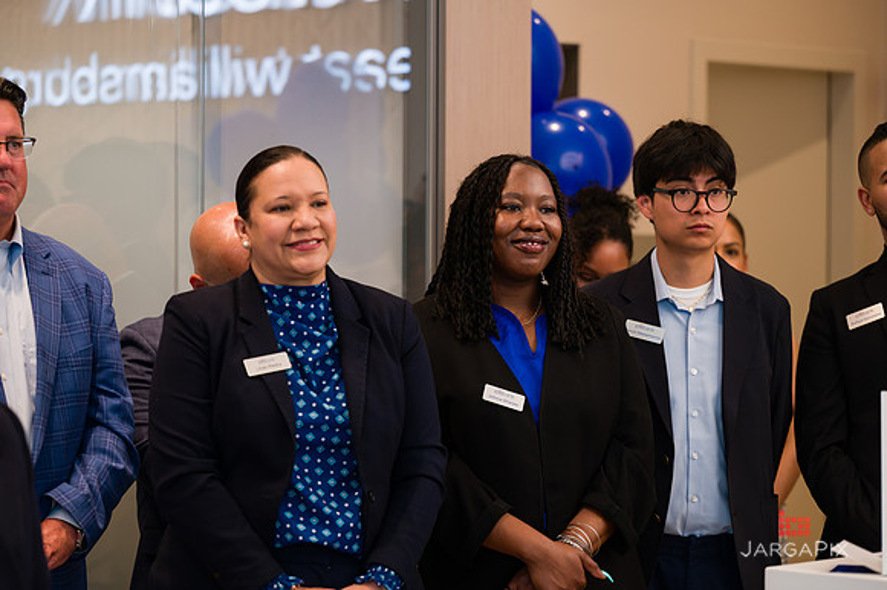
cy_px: 295
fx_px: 2737
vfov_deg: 12.3
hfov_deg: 18.4
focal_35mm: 111
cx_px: 444
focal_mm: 110
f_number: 3.2
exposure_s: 1/200
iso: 400
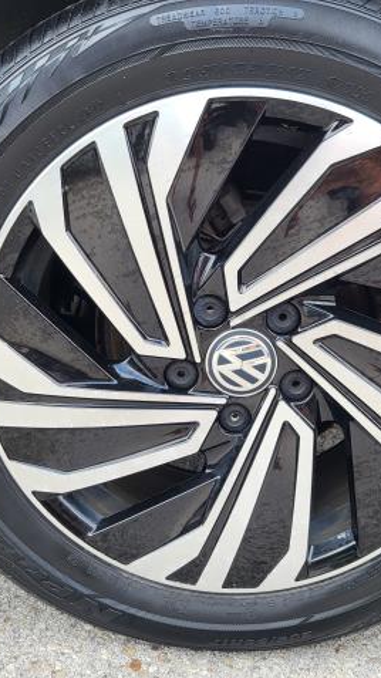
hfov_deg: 31.1
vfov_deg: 52.8
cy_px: 340
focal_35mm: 38
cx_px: 232
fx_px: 683
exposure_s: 1/361
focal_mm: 5.4
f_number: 1.8
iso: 40
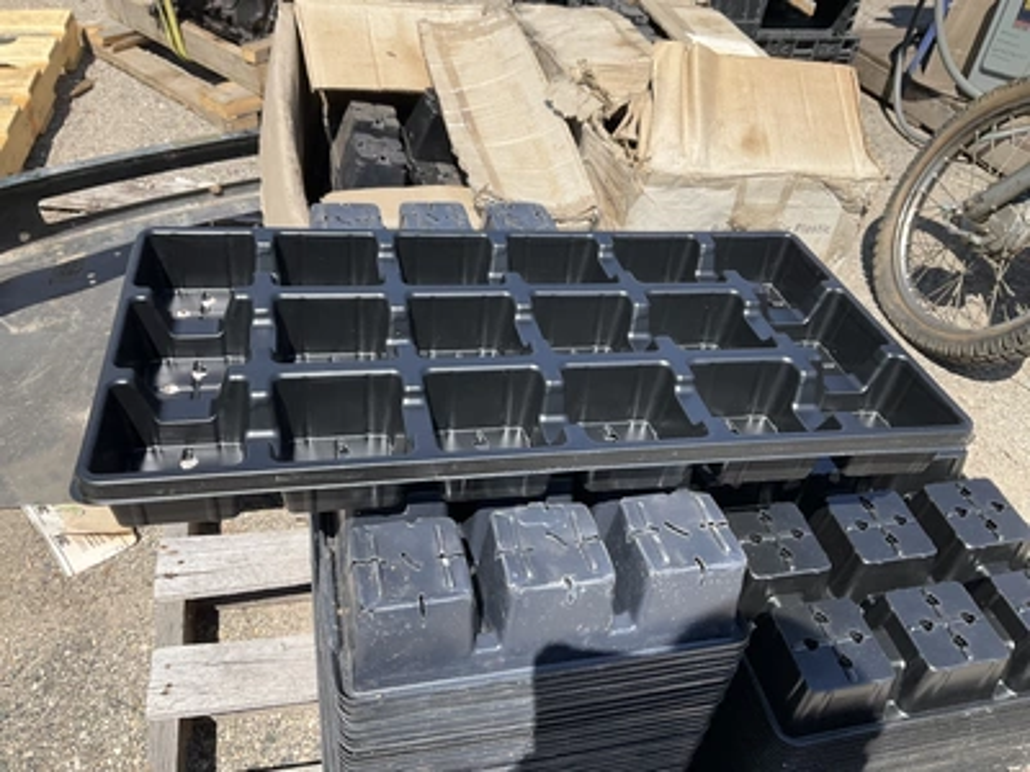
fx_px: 863
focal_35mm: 29
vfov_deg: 48.2
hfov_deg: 61.7
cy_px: 386
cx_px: 515
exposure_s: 1/1377
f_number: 1.8
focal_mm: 3
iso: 25
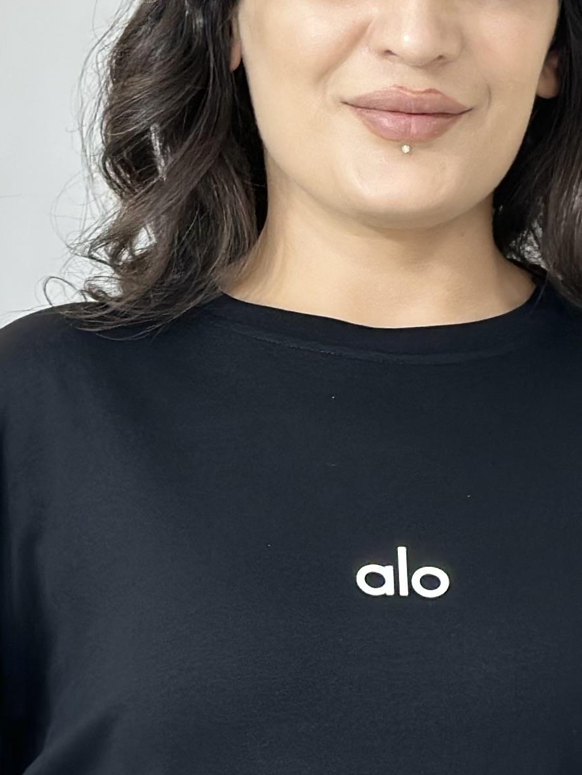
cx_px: 284
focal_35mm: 163
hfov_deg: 9.1
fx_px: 3652
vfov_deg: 12.0
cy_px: 695
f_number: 1.78
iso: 64
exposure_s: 1/100
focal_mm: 6.86
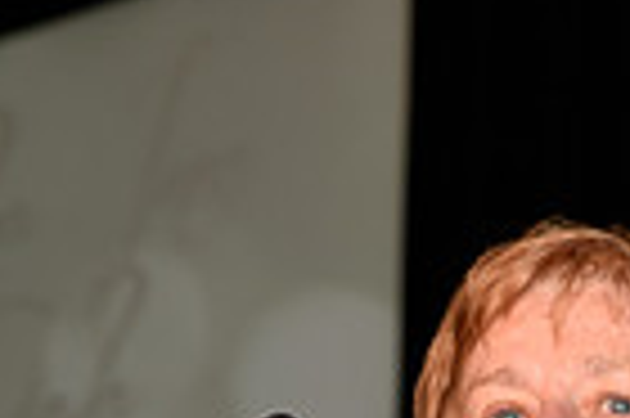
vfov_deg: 4.7
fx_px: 5069
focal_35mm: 290
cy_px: 802
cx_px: 724
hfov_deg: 7.1
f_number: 5
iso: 200
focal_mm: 70
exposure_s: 1/60
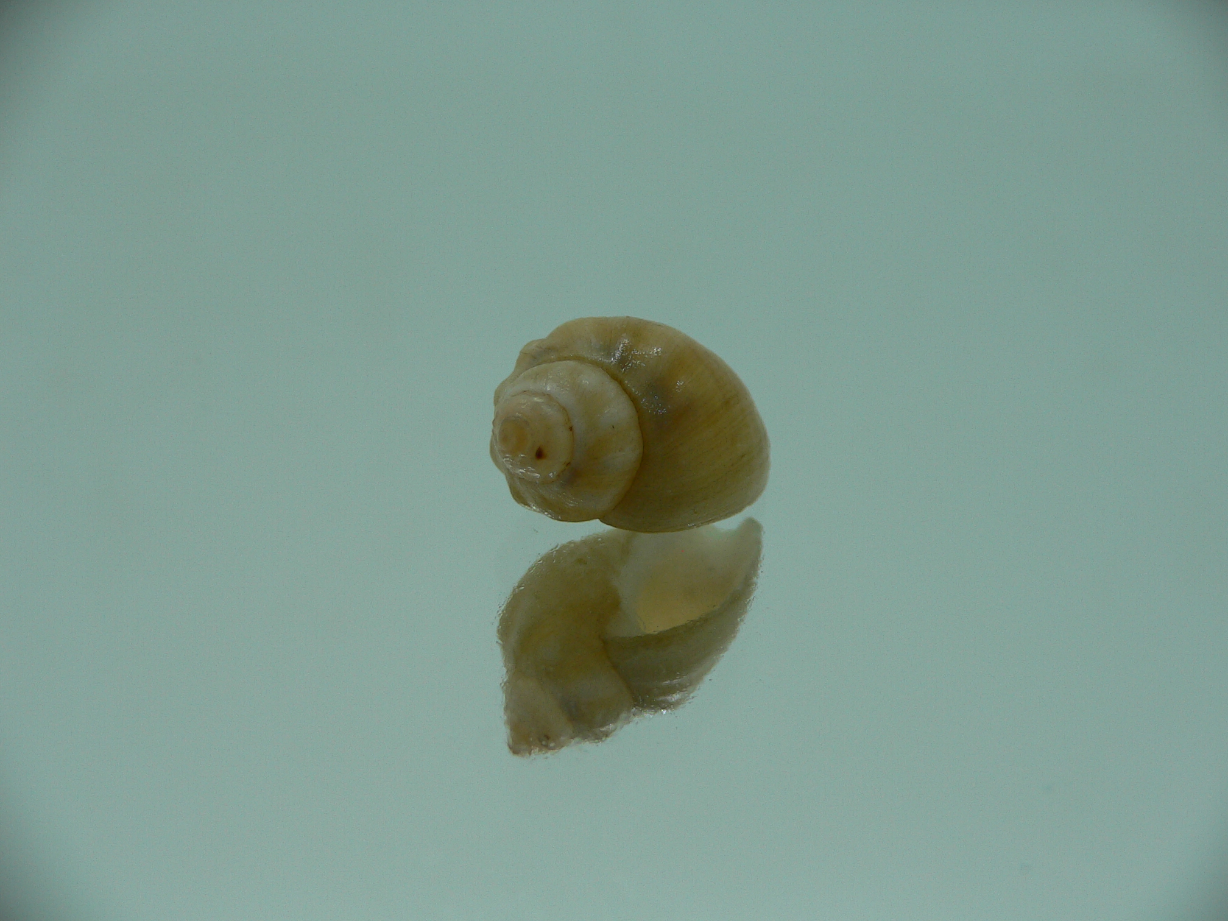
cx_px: 614
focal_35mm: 35
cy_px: 460
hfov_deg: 52.6
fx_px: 1242
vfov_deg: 40.7
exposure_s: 1/80
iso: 80
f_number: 2.8
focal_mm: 4.6
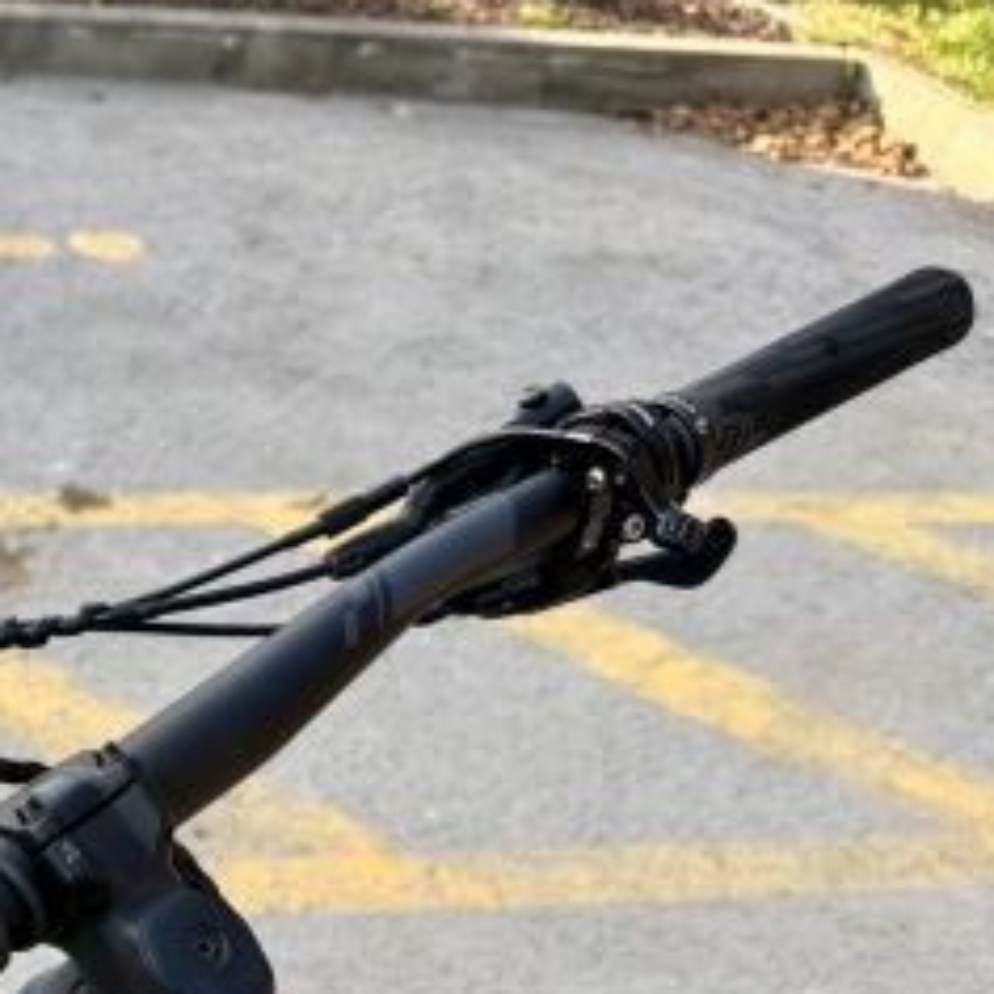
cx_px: -122
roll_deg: -7.5
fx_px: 1754
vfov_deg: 30.1
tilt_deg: -41.5
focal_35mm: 54
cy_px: 922
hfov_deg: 28.5
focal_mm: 6.76
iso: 80
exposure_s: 1/580
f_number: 1.78
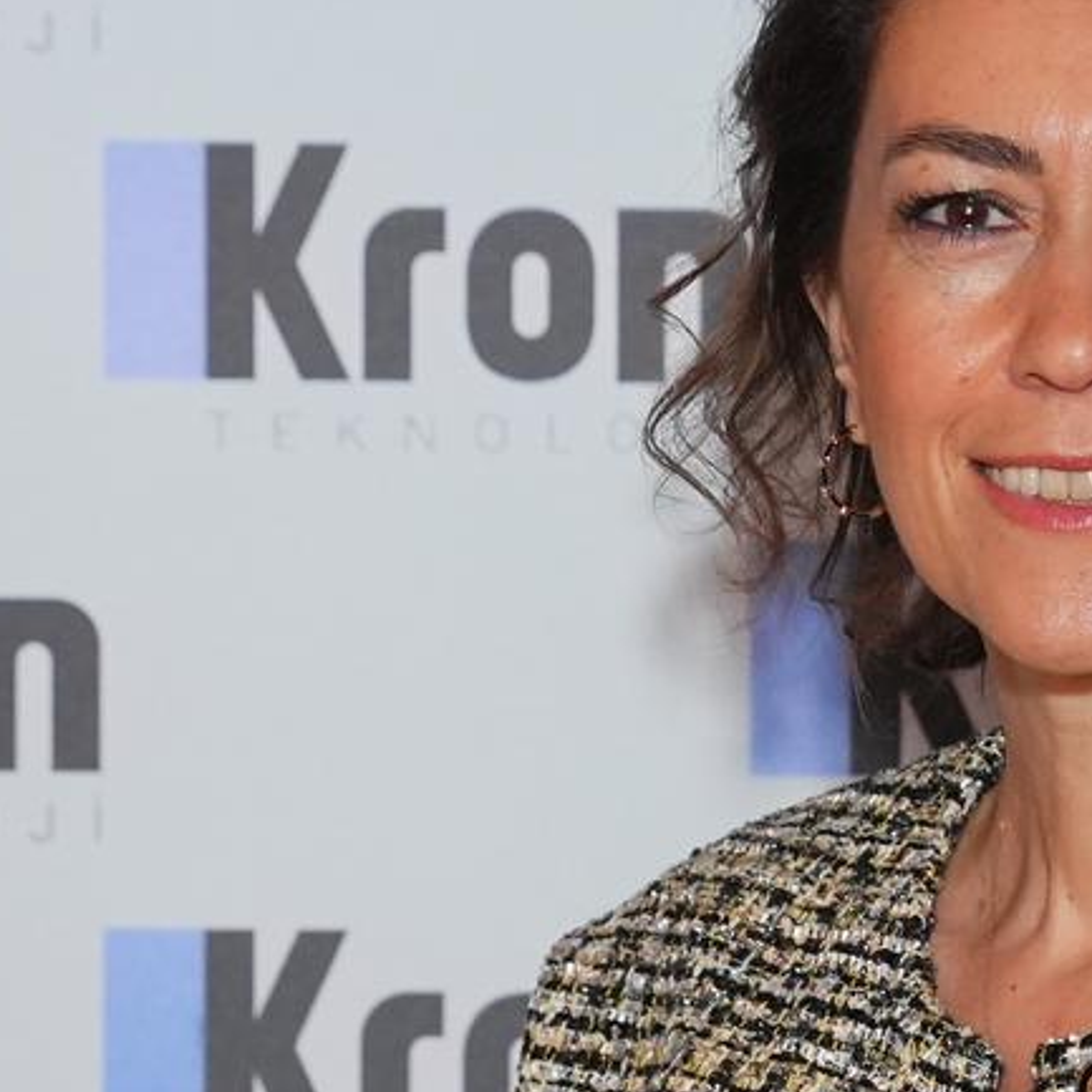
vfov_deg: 5.7
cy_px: 1398
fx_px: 10814
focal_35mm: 303
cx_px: 812
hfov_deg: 5.8
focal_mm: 70
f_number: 4.5
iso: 2000
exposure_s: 1/160
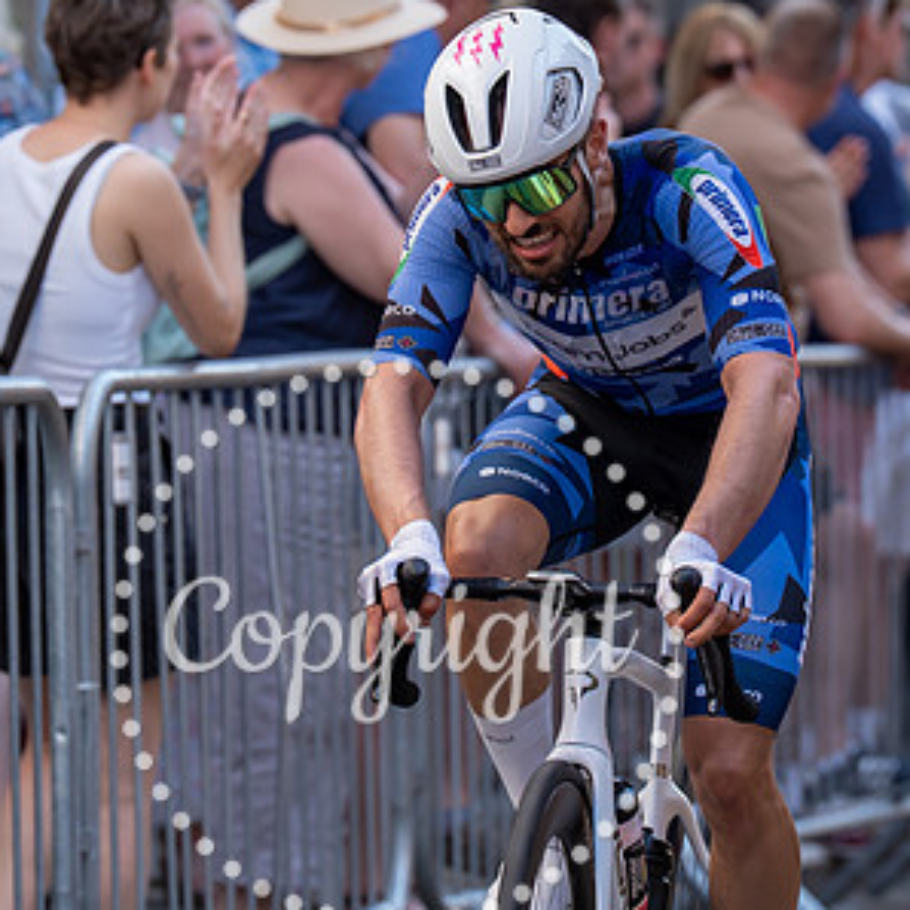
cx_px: 695
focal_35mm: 404
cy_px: 330
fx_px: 12016
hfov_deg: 4.3
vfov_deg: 4.3
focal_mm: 194
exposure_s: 1/1000
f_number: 4
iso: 640
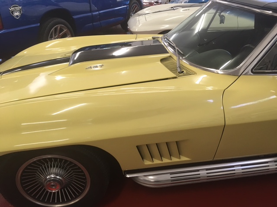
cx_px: 138
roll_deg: +1.6
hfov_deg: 61.7
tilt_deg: -27.3
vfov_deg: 48.2
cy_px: 104
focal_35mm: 29
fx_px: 232
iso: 125
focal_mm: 4.15
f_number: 2.2
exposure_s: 1/30
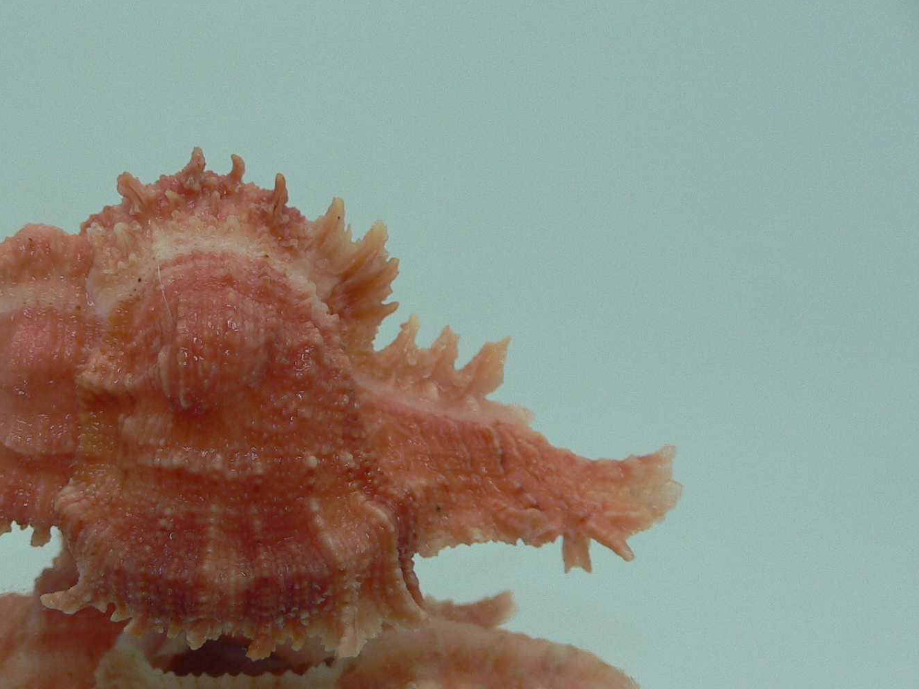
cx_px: 239
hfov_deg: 35.4
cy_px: 438
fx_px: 1407
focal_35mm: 53
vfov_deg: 27.4
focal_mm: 4.6
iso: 80
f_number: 2.8
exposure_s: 1/60
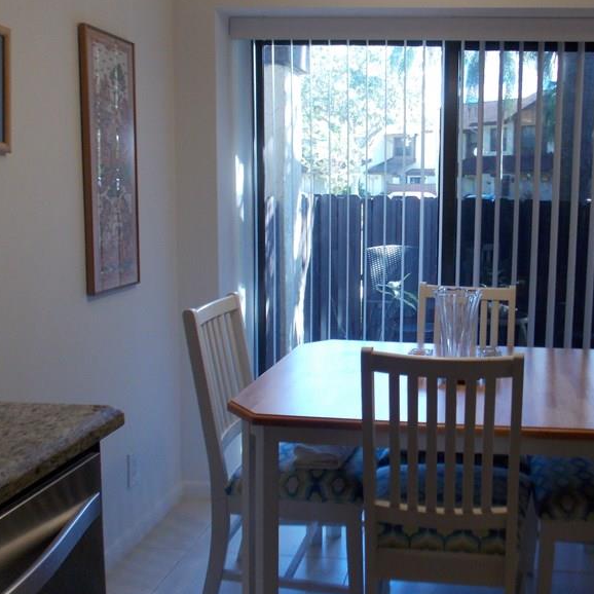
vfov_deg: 46.0
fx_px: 699
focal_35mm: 36
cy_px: 273
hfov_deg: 44.7
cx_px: 437
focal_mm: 4
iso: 160
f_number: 3.1
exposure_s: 1/30
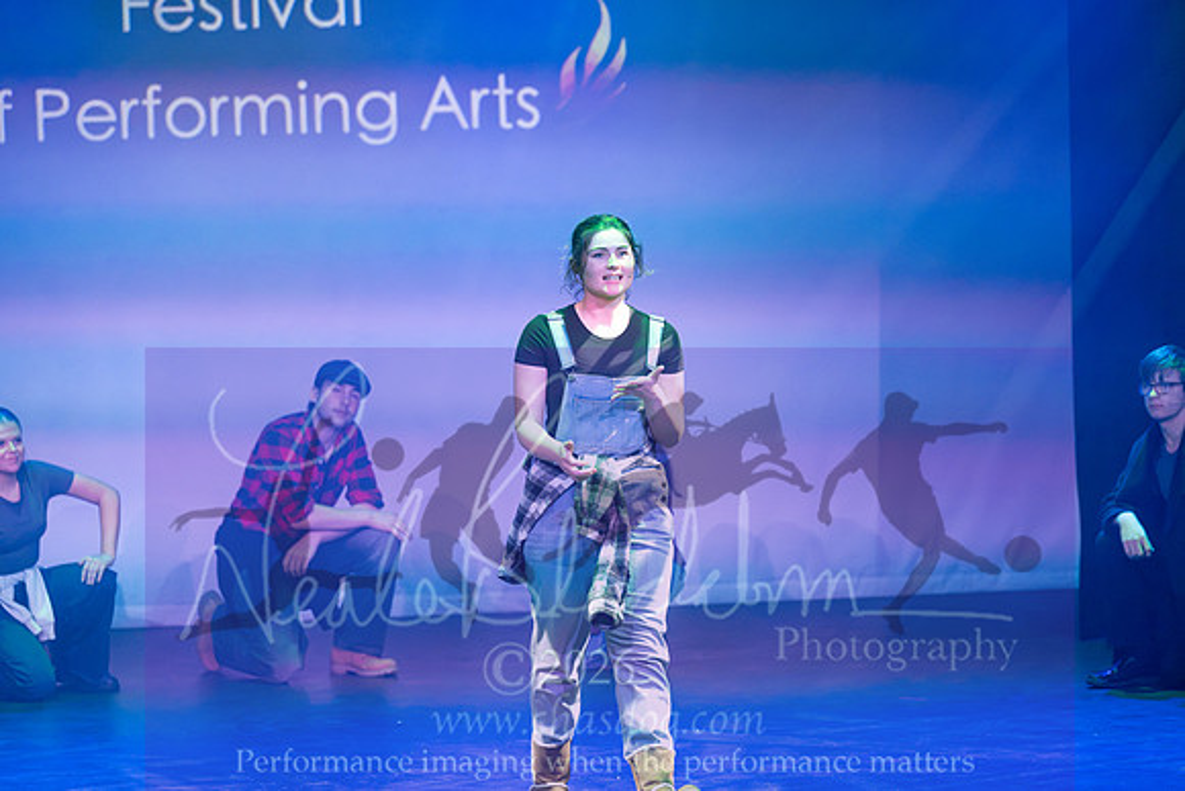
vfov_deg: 9.8
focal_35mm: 140
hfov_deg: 14.7
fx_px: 4609
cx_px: 592
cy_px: 396
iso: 5000
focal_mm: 140
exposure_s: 1/800
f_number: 4
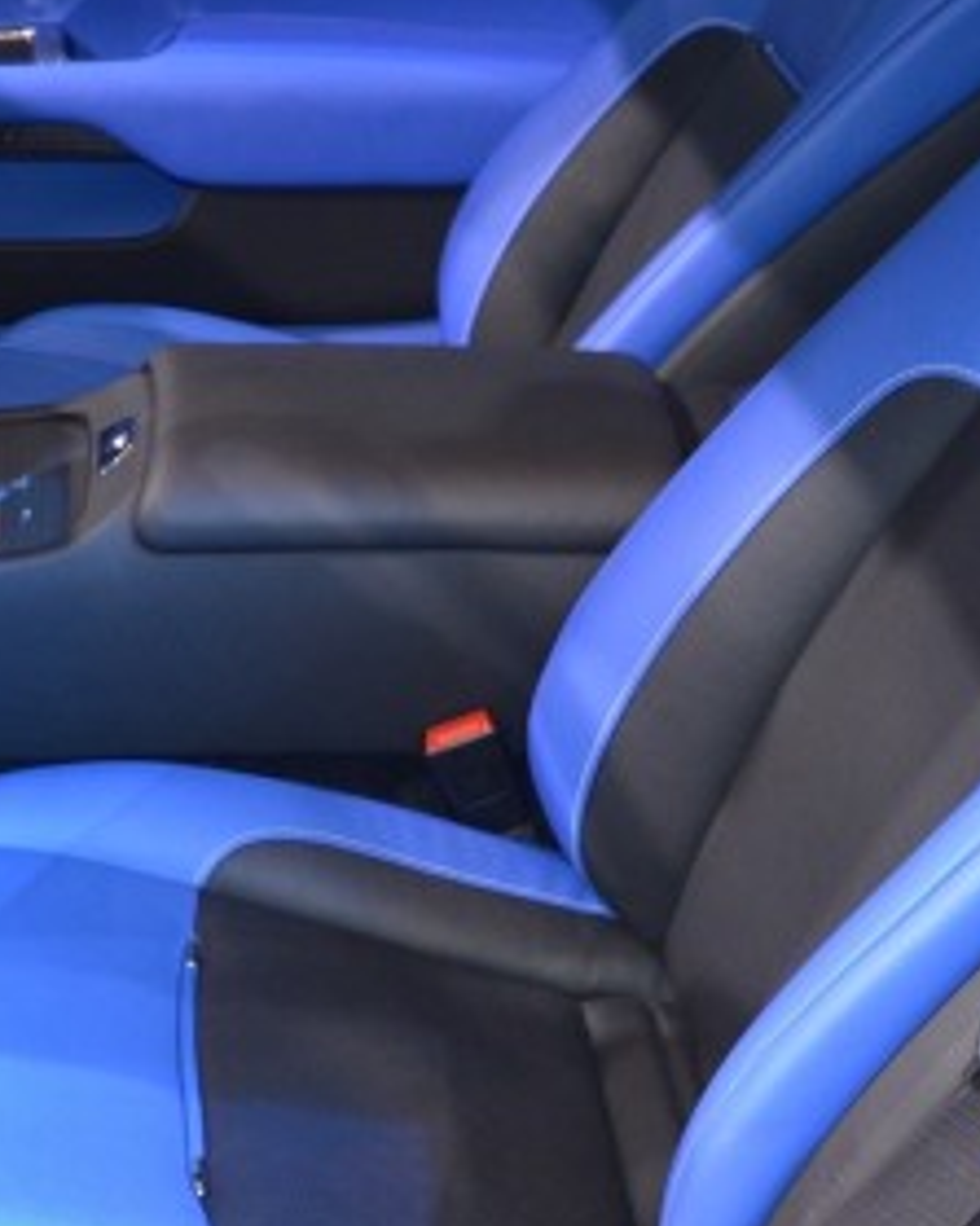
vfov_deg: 27.9
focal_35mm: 68
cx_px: 628
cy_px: 582
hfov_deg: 22.4
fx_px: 2467
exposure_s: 1/60
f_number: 3.5
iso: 1000
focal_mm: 18
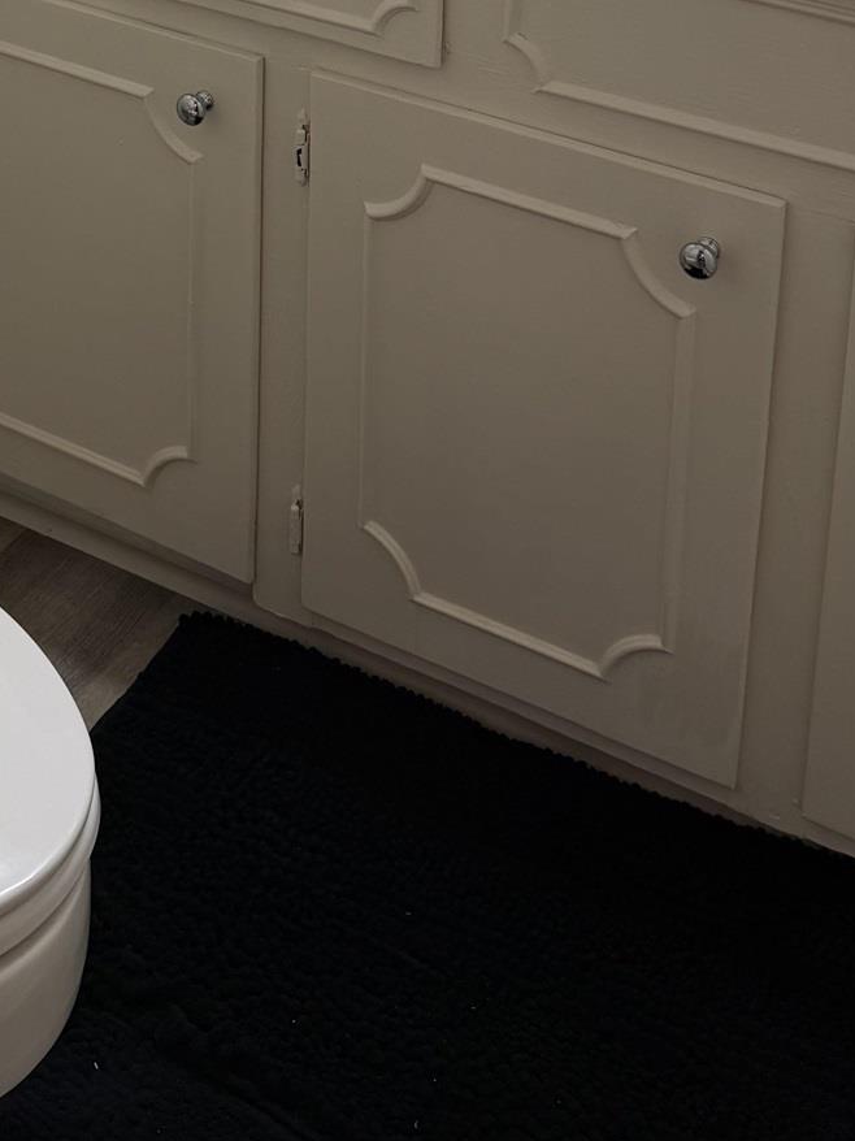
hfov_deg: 22.9
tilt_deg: -16.2
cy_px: -291
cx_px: 156
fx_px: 2076
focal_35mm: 63
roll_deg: +0.5
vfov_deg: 26.6
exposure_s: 1/120
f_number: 1.78
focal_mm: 6.76
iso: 100
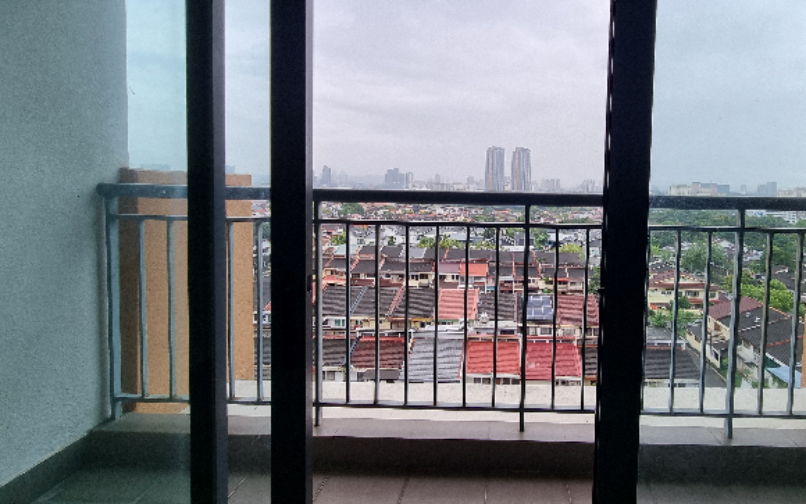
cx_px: 513
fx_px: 418
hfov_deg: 85.9
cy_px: 210
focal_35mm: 19
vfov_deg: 61.9
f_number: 2.2
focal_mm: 2.2
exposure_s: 1/884
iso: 50
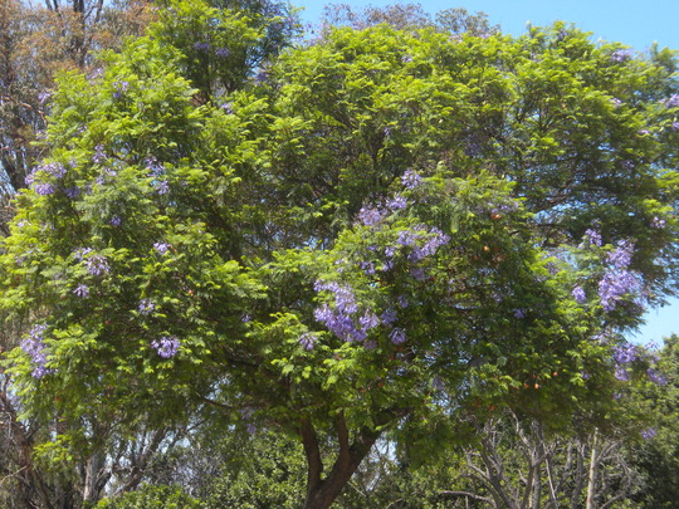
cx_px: 340
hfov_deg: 23.0
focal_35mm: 85
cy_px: 254
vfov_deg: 17.4
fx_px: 1667
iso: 90
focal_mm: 15
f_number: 5.1
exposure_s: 1/258
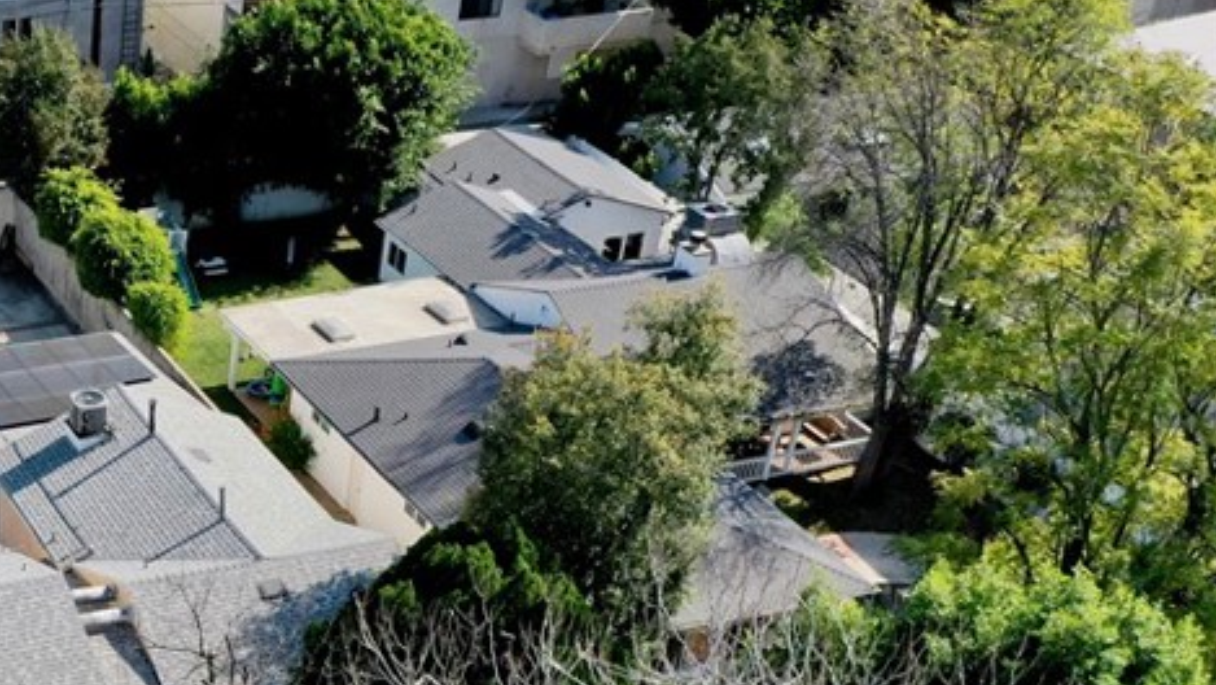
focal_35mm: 64
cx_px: -104
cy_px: 624
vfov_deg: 18.5
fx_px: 2064
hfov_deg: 29.7
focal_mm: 10.26
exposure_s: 1/500
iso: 100
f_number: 5.6
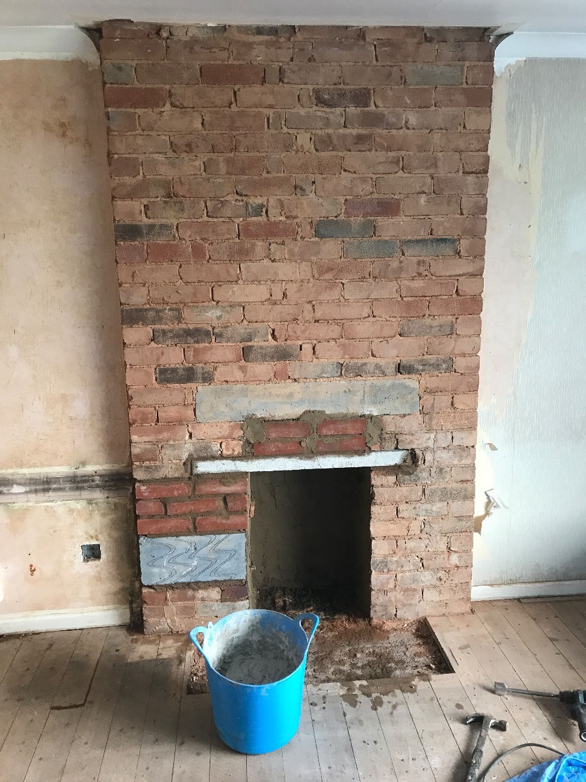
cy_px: 391
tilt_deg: -10.9
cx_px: 293
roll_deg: +1.9
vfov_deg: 63.4
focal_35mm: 28
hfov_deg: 49.7
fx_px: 632
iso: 32
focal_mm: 3.99
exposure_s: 1/33
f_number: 1.8
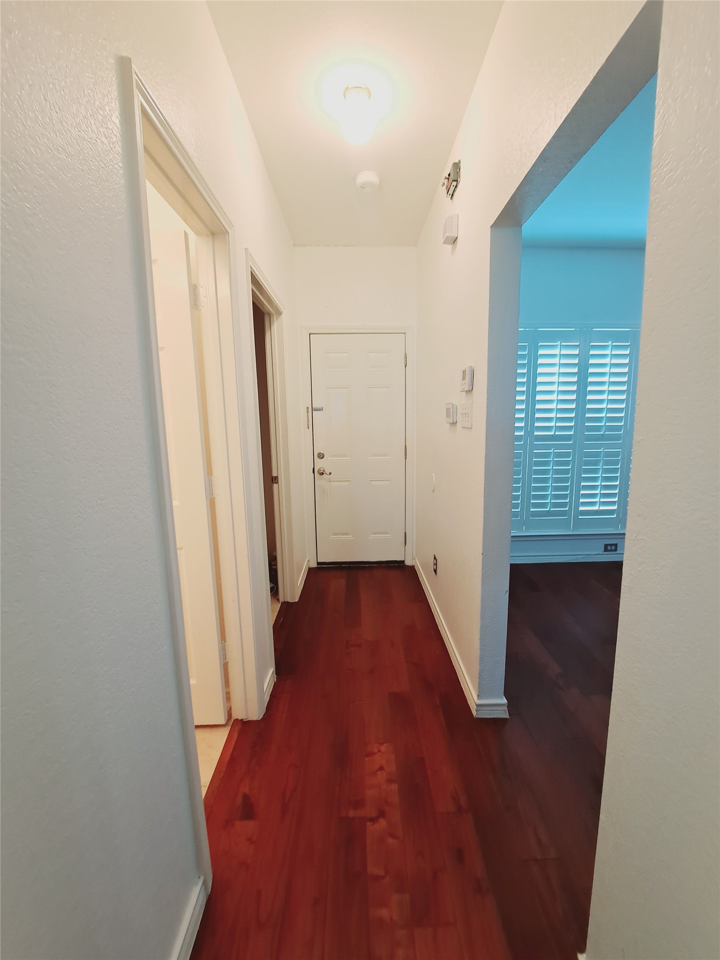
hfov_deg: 89.9
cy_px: 480
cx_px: 360
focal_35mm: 13
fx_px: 361
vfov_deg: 106.2
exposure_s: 1/25
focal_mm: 1.74
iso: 80
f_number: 2.2
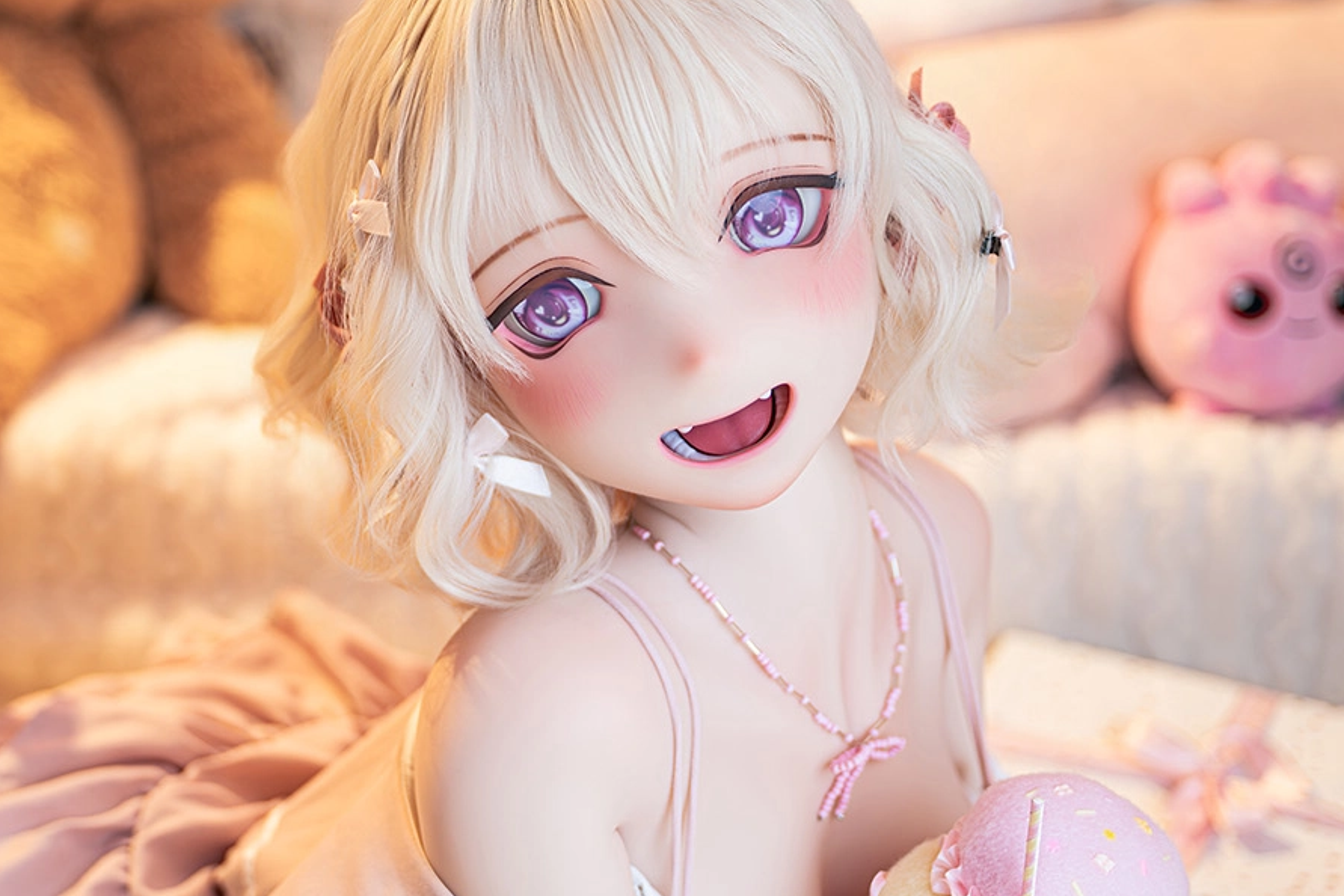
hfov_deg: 22.9
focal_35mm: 88
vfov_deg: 15.5
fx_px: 3285
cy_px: 526
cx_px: 341
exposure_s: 1/100
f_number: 2.8
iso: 100
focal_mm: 56
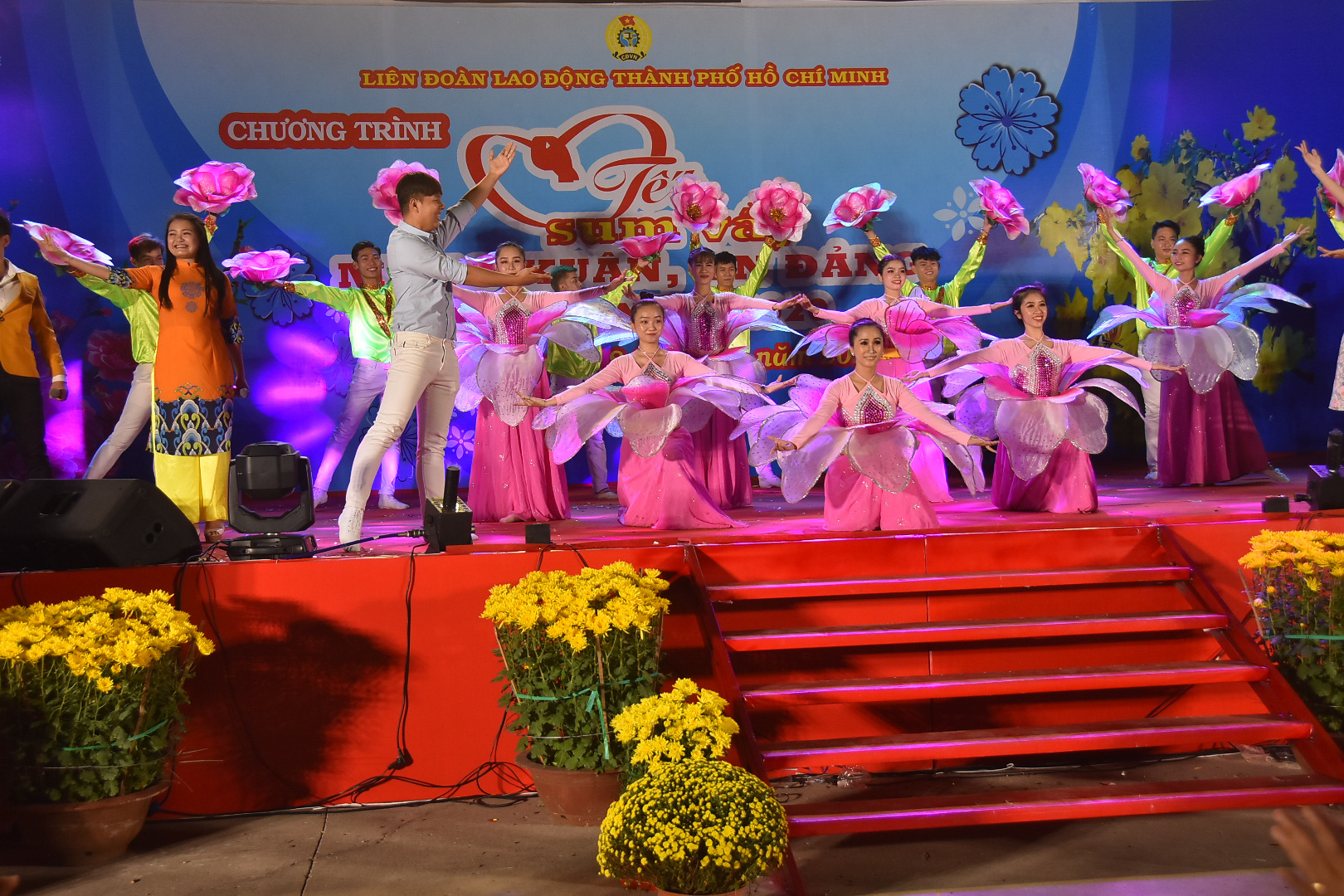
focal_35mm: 44
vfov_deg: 30.8
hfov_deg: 45.0
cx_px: 672
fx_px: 1624
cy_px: 448
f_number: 5
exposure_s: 1/250
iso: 800
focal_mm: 29
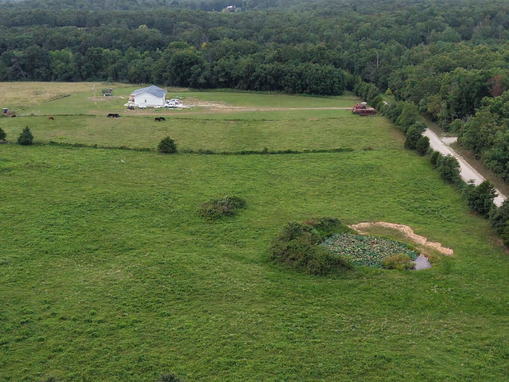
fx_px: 750
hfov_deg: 37.5
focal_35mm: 51
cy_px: 228
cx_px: 249
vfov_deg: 28.5
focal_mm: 8.67
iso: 100
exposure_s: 1/30
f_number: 1.8
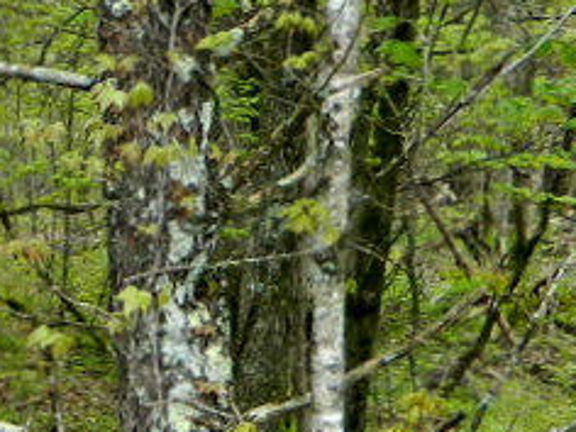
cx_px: -844
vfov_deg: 11.1
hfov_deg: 11.8
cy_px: 422
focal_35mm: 133
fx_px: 2213
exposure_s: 1/60
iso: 80
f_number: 3.1
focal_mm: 4.5
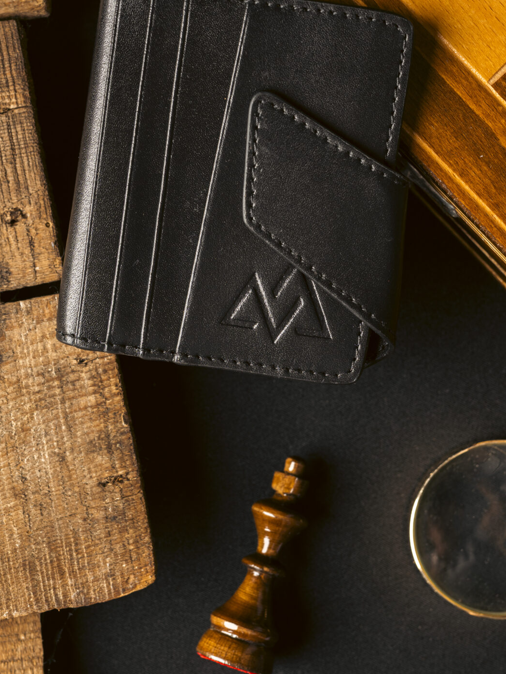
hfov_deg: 16.8
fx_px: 1715
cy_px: 227
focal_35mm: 88
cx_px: 247
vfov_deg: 22.2
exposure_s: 1/160
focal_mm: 50
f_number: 5.6
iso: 100
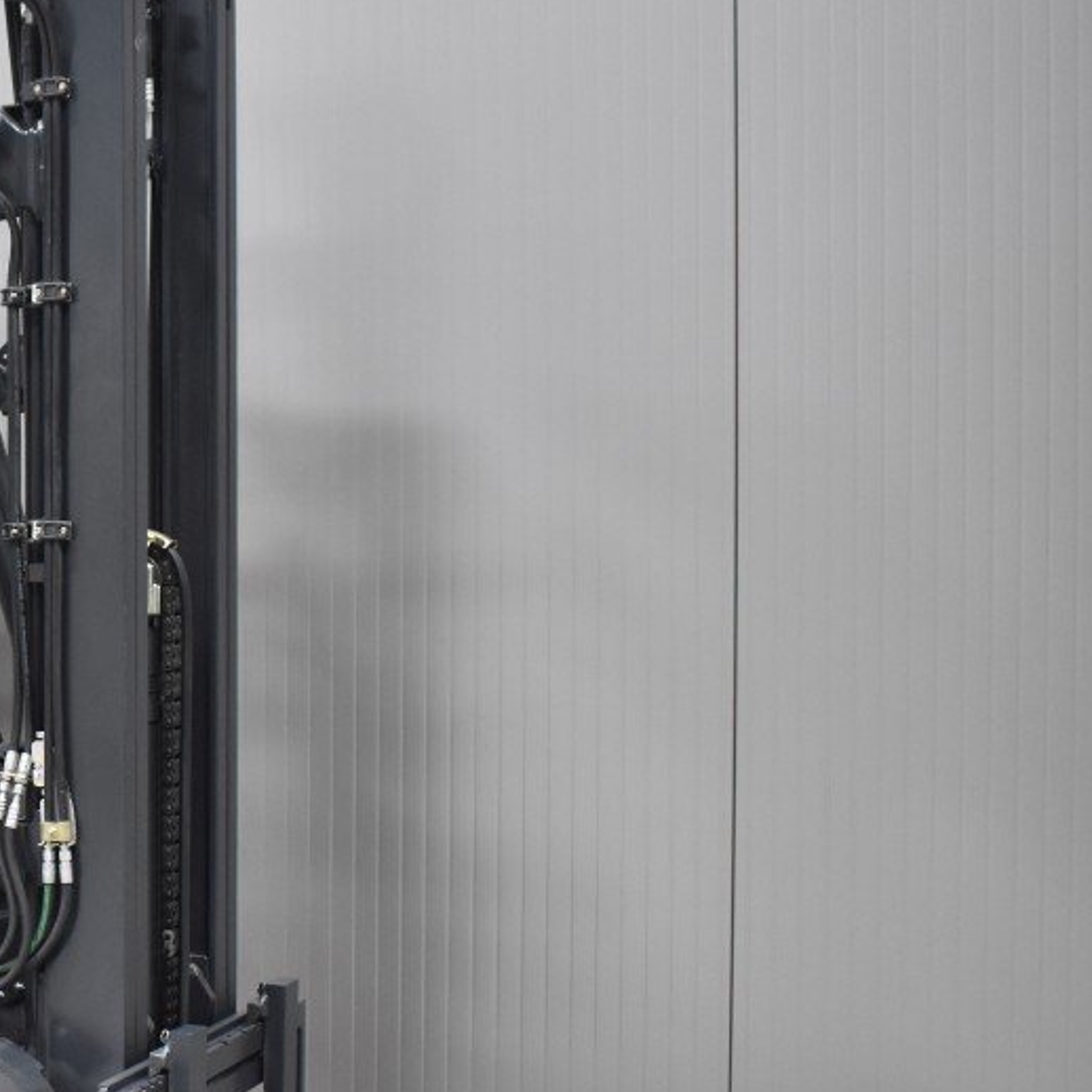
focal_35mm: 68
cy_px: 660
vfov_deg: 25.3
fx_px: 2426
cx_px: -139
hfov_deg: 23.6
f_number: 4
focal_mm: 23
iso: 1600
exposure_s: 1/40
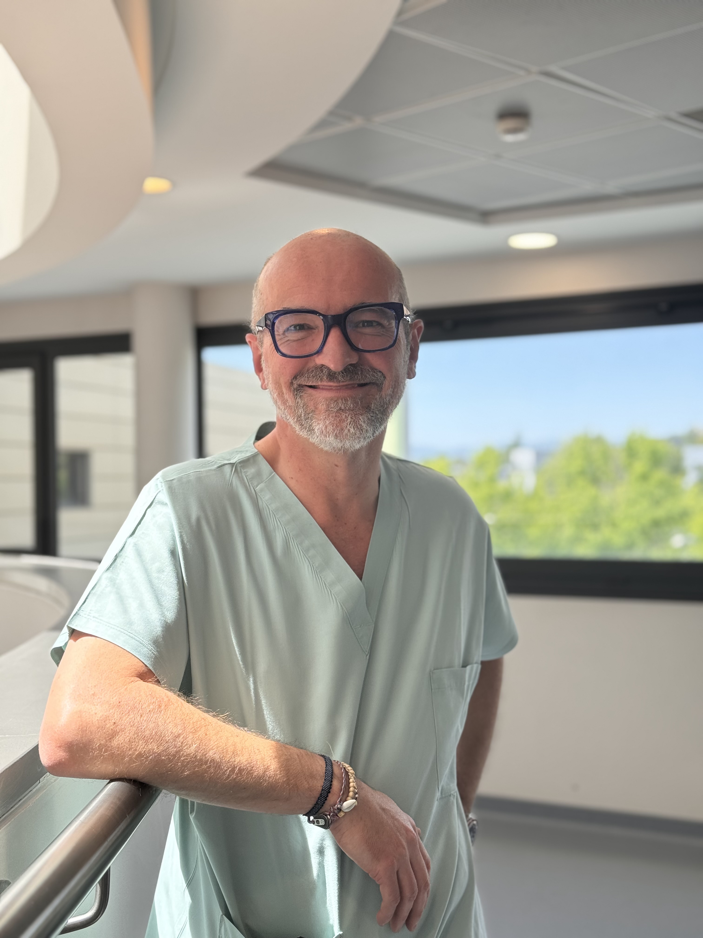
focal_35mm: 48
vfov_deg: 39.7
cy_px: 469
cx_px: 352
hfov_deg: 30.3
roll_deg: +0.3
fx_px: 1300
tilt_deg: +0.8
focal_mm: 6.76
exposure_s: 1/627
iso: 64
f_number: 1.78
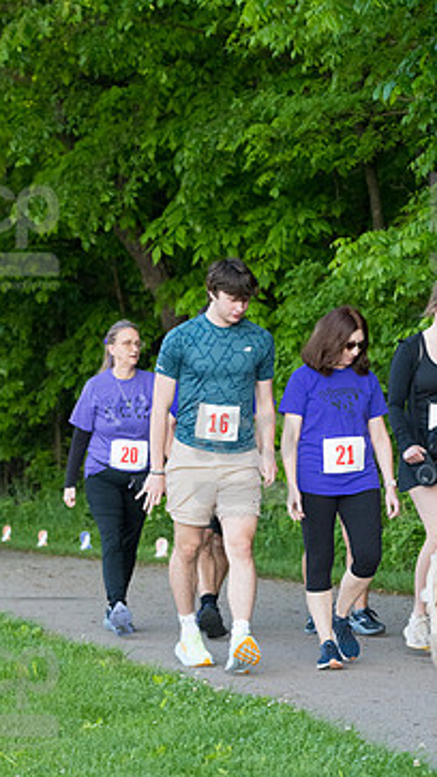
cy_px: 460
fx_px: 2680
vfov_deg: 16.5
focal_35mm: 130
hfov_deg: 9.3
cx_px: 244
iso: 4000
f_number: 5.6
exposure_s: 1/1600
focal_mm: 100
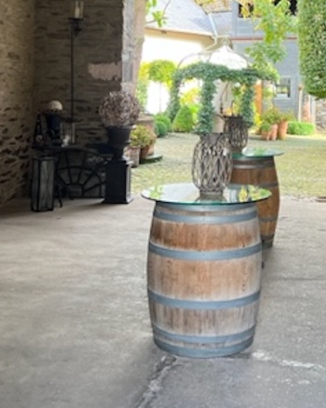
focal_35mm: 55
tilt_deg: +3.4
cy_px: 66
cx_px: 233
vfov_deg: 32.9
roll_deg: +0.0
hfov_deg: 27.3
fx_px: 664
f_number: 1.5
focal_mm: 5.7
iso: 50
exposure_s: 1/121
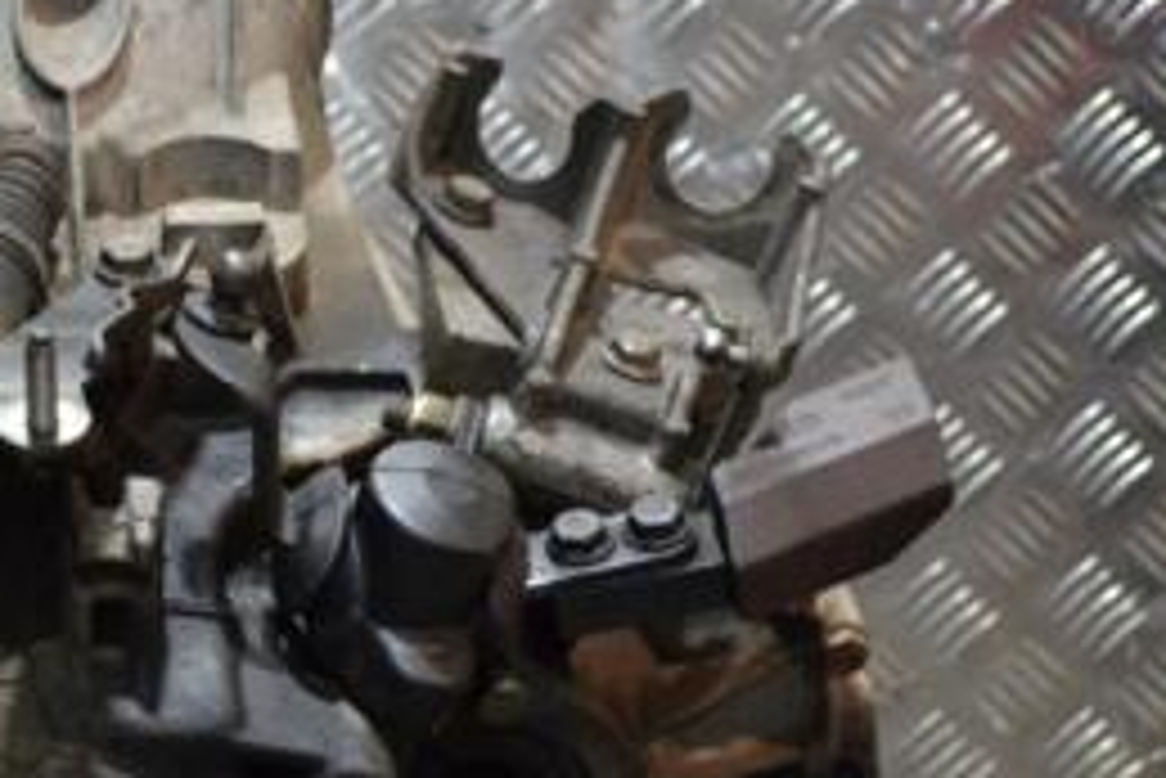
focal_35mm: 125
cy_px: 562
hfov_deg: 16.2
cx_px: 126
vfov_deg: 11.0
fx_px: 4051
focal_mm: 36
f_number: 5
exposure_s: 1/30
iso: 1800
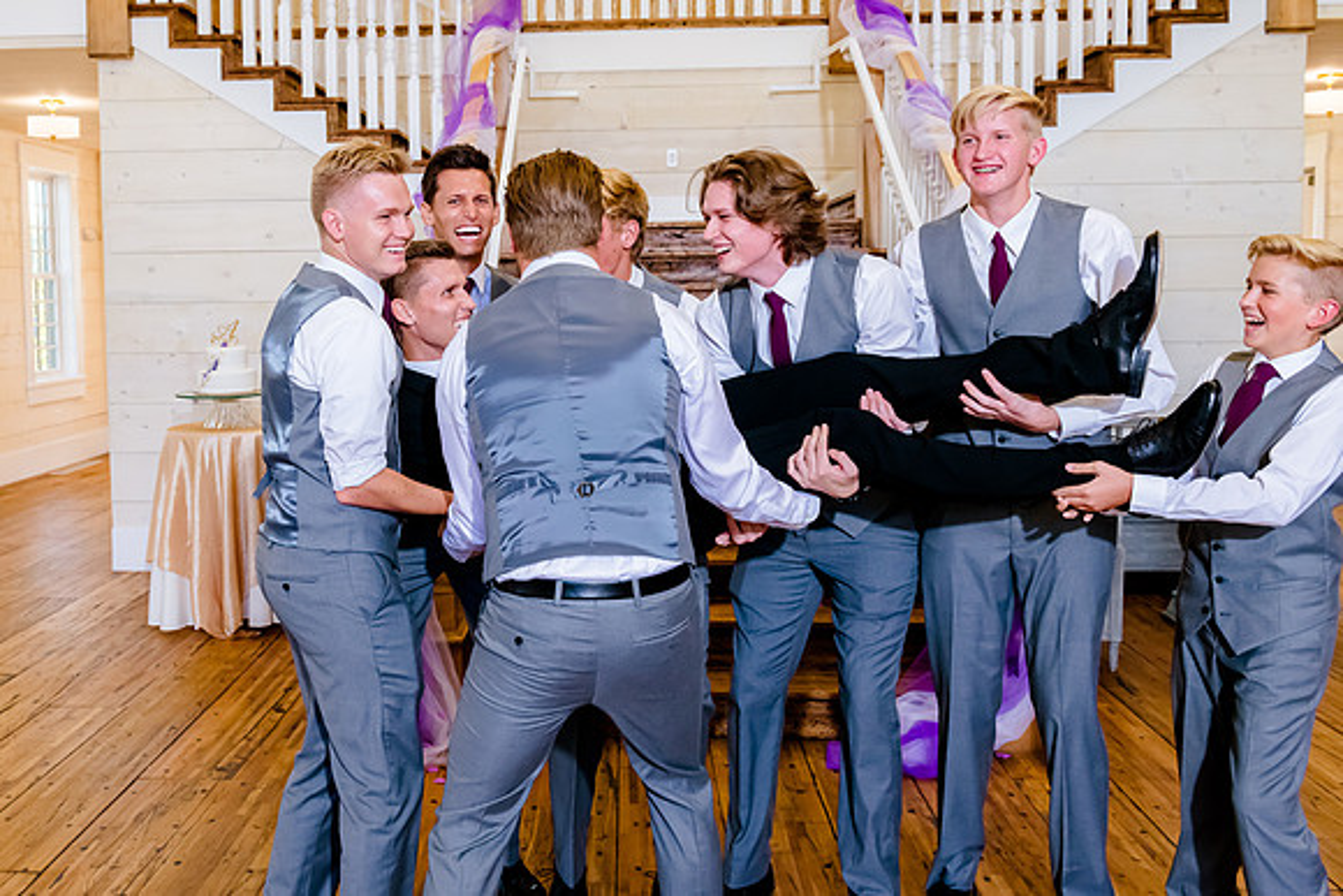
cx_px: 510
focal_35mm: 40
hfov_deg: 48.4
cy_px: 394
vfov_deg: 33.6
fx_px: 1481
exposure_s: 1/200
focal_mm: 32
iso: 2500
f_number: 6.3
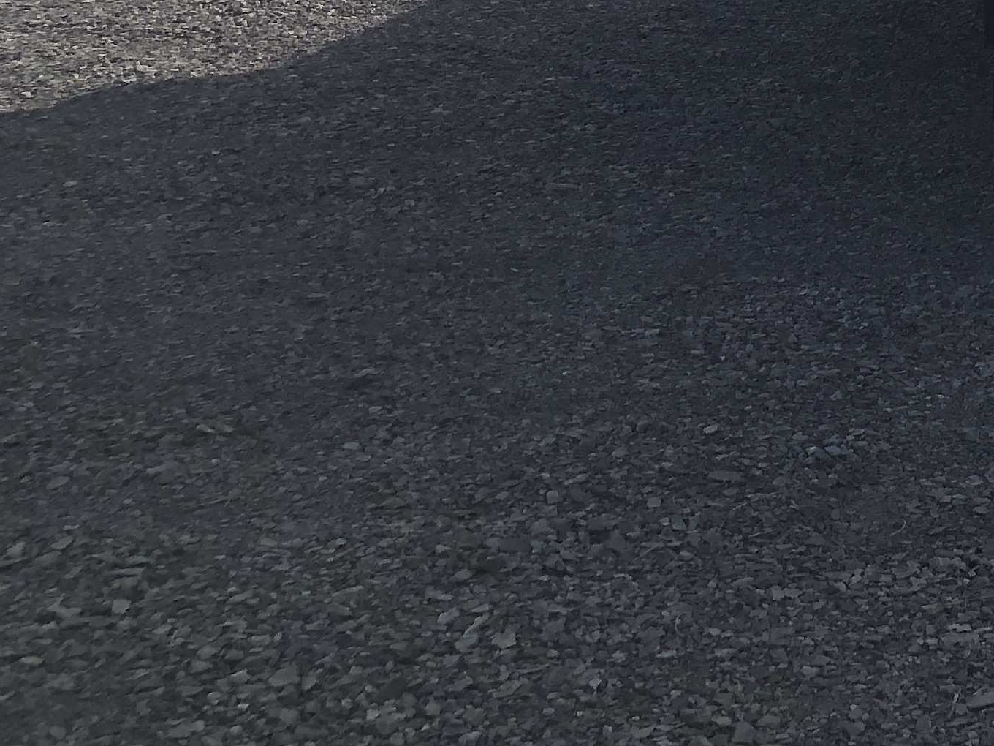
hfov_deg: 20.5
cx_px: 1446
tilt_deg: -2.6
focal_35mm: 83
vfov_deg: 16.4
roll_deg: -0.5
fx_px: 2383
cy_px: -320
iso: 25
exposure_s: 1/4367
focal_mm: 3.99
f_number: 1.8
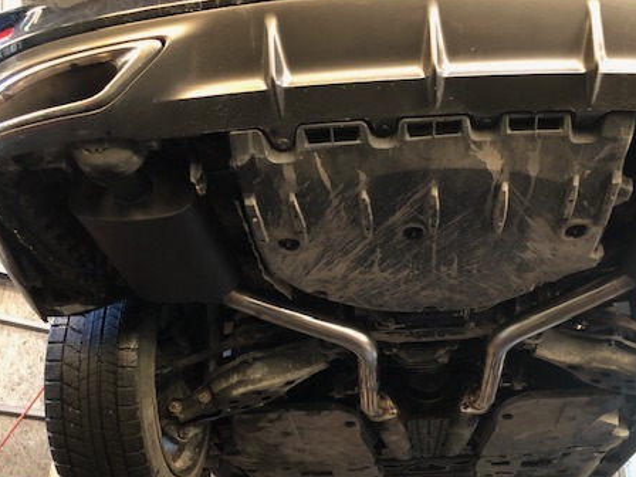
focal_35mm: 40
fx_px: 735
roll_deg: +2.0
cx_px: 423
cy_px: 261
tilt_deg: +28.6
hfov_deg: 46.1
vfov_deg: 35.9
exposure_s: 1/4
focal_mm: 3.99
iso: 125
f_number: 1.8
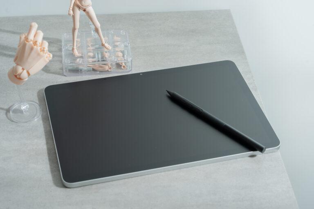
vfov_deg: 18.9
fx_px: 628
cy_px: 104
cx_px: 157
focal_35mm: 72
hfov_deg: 28.1
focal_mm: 72
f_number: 9
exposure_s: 1/15
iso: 400
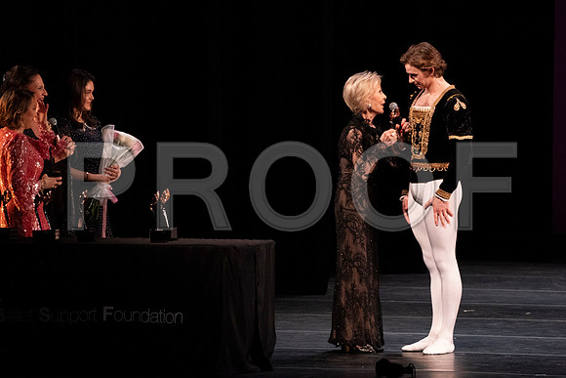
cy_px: 189
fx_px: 6196
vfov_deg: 3.5
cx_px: 283
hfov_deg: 5.2
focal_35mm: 394
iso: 12800
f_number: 9
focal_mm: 394
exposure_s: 1/320
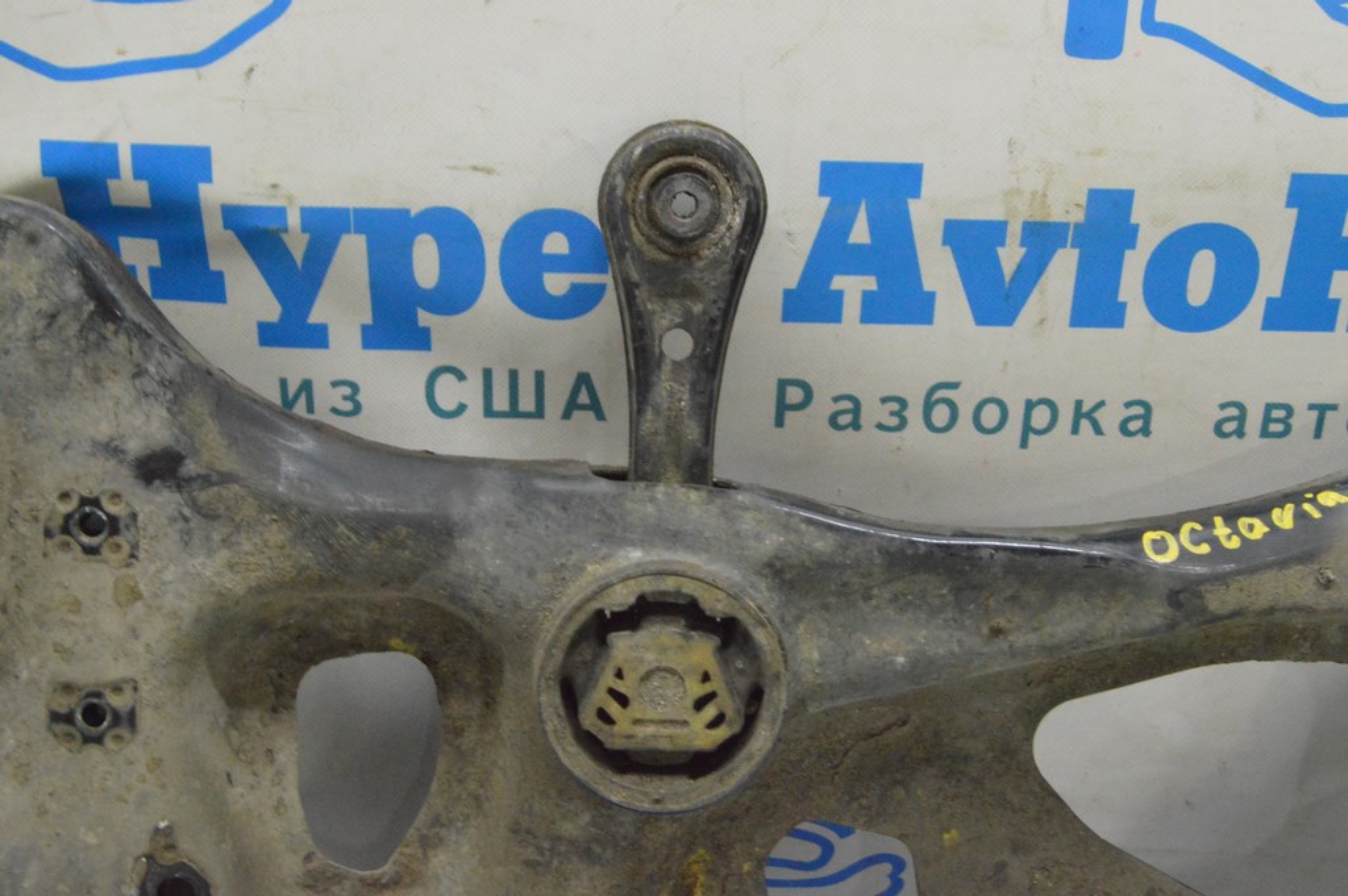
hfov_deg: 41.1
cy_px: 448
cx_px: 674
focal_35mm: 48
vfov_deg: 28.0
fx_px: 1796
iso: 6400
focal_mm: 32
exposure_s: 1/15
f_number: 20
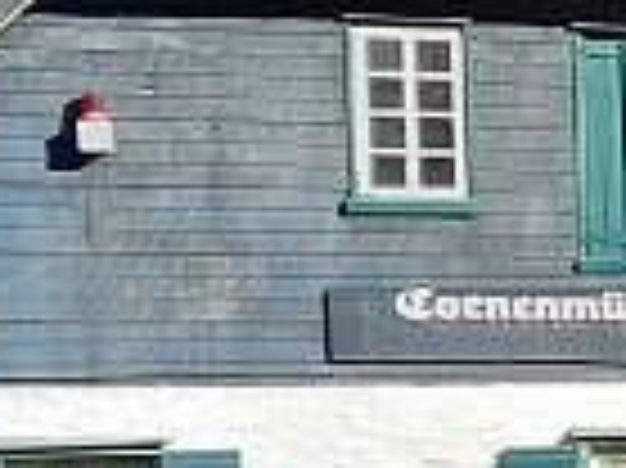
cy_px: 484
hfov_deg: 9.4
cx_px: 1725
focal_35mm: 176
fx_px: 3180
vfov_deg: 8.4
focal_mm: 5.23
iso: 32
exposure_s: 1/436
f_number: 1.8
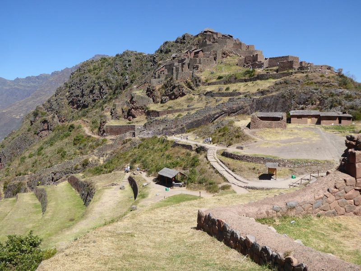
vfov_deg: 39.7
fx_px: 375
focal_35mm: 36
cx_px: 180
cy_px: 136
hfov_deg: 51.4
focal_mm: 6.3
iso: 80
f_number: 3.7
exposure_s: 1/640
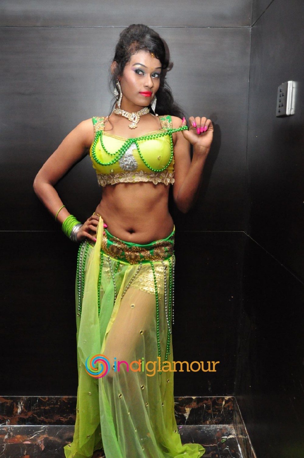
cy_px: 229
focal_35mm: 32
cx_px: 152
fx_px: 400
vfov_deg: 59.5
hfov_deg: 41.6
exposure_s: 1/125
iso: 2000
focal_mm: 21
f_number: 5.6
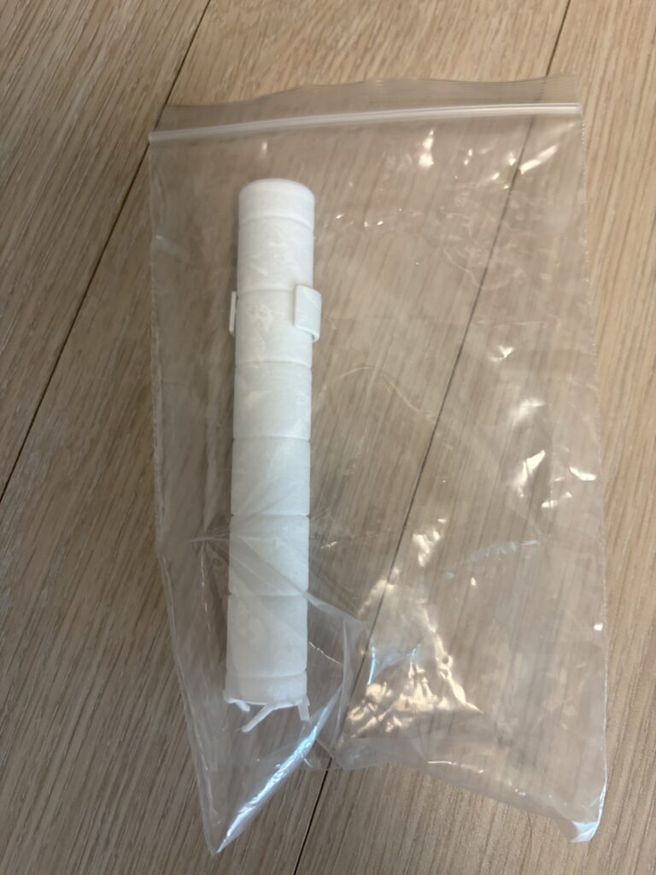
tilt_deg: -80.3
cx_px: 328
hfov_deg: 53.1
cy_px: 438
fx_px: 657
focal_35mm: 26
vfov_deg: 67.3
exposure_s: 1/60
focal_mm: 5.96
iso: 160
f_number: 1.6
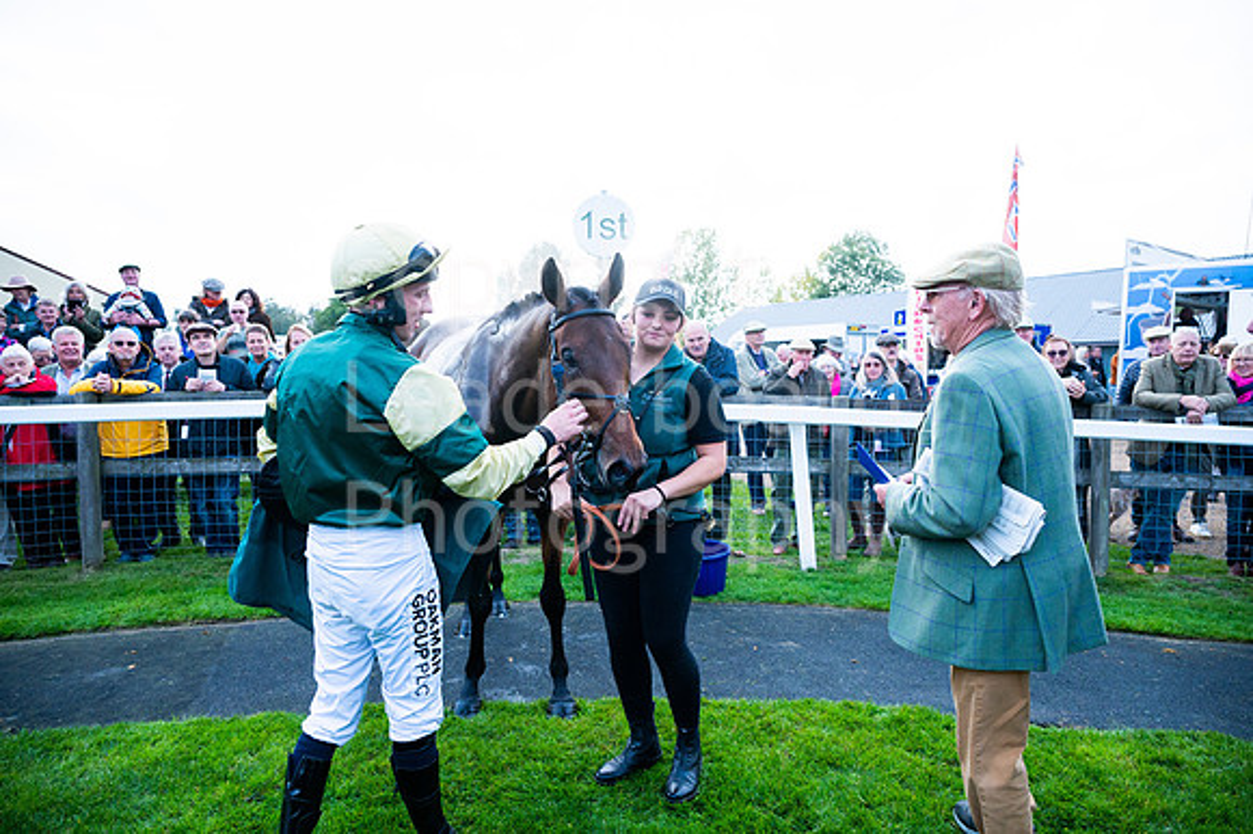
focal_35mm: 24
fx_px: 835
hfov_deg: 73.8
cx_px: 626
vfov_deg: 53.1
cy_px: 417
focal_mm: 24
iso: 500
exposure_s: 1/2000
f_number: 4
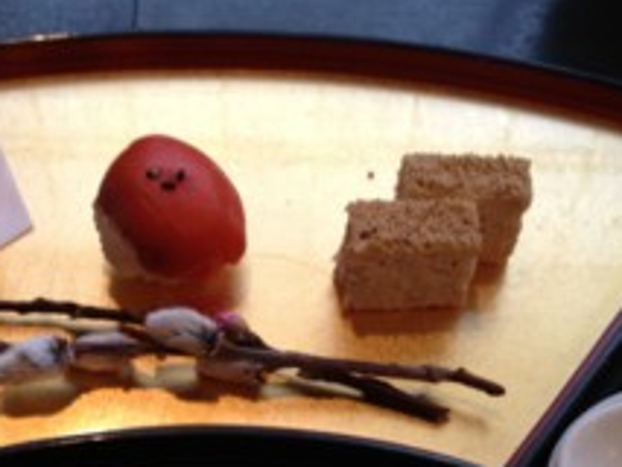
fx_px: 1330
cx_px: 219
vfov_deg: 19.5
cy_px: 432
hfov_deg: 26.2
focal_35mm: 74
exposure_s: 1/20
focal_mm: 4.28
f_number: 2.4
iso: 200
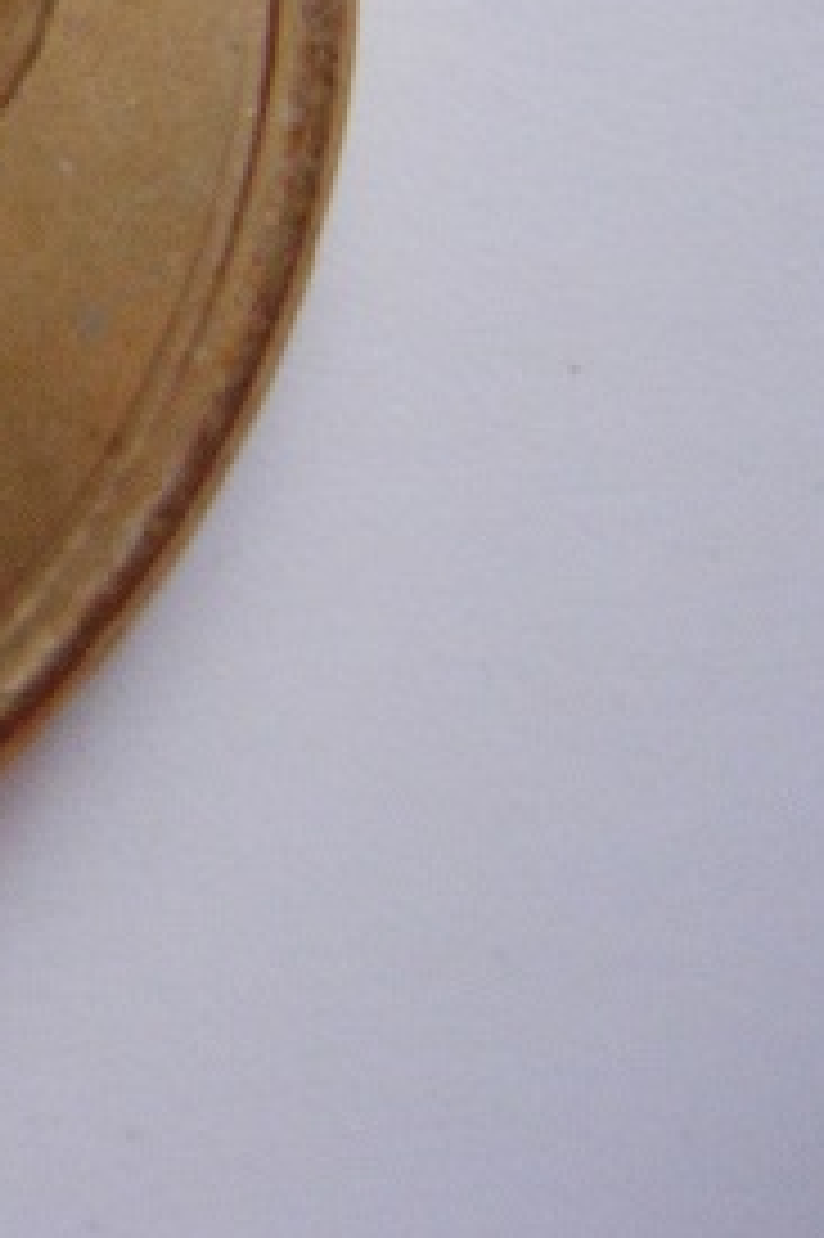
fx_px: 3850
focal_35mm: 112
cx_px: -752
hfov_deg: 11.2
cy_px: -23
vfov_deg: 17.8
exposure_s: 1/23.9
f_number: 2.8
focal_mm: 7.8
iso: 200
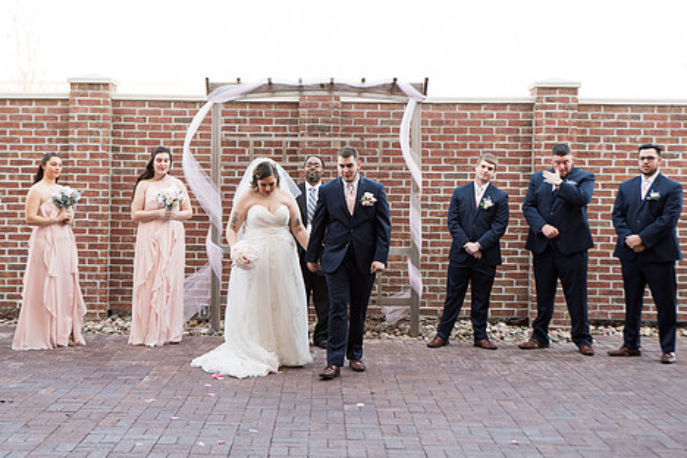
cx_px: 289
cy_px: 211
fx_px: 1126
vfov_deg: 23.0
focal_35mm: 59
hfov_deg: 33.9
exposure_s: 1/200
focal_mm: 46
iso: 250
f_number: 3.5
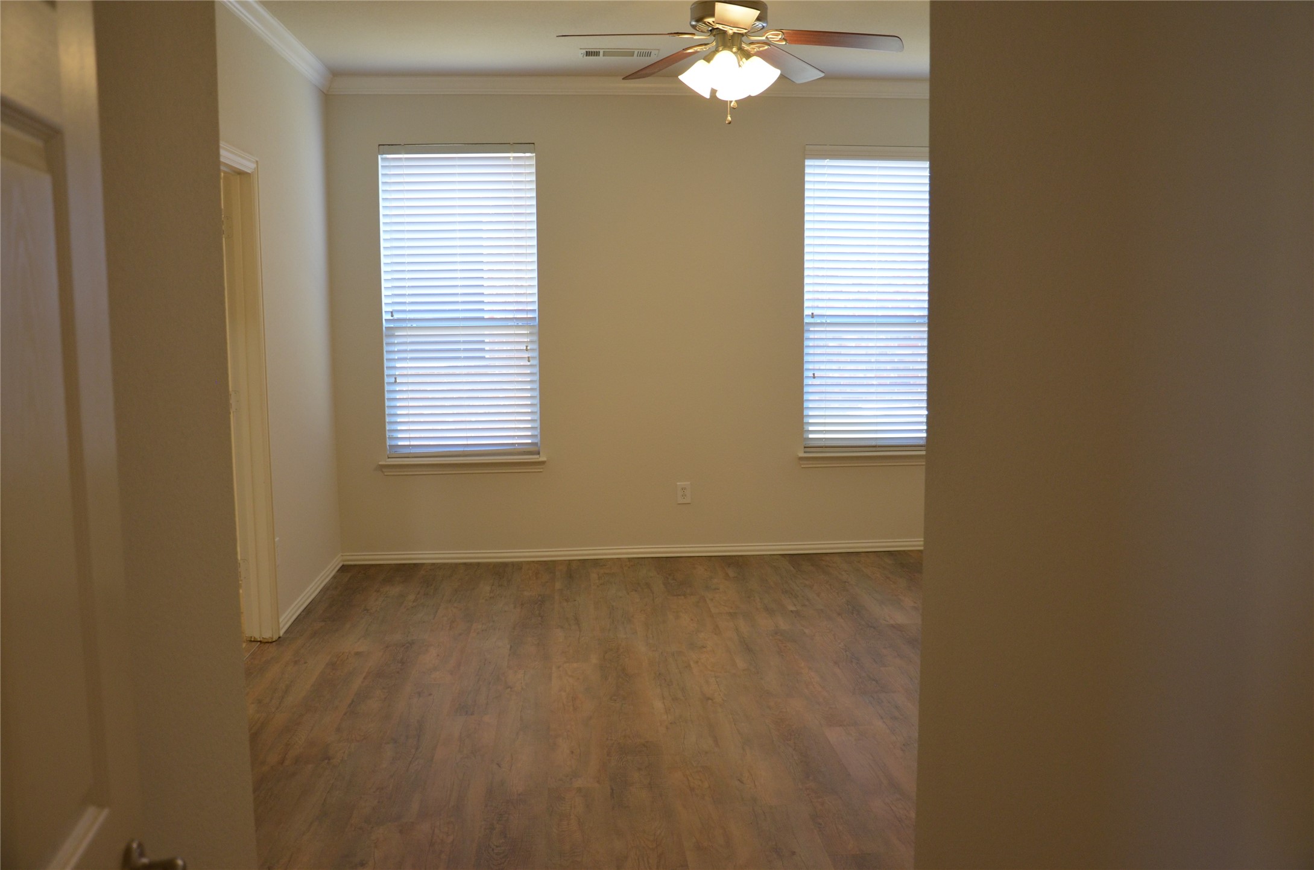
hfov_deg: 59.6
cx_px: 657
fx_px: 1147
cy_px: 435
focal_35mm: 32
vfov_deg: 41.5
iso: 800
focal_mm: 21
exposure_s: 1/60
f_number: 4
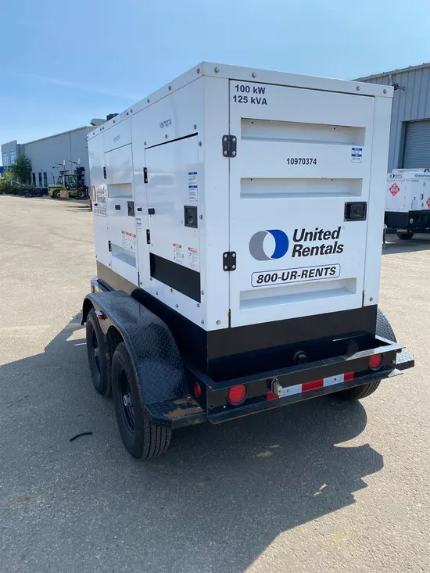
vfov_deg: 67.3
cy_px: 286
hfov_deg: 53.1
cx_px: 215
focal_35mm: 26
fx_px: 431
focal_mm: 4.25
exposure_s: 1/1961
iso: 32
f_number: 1.8
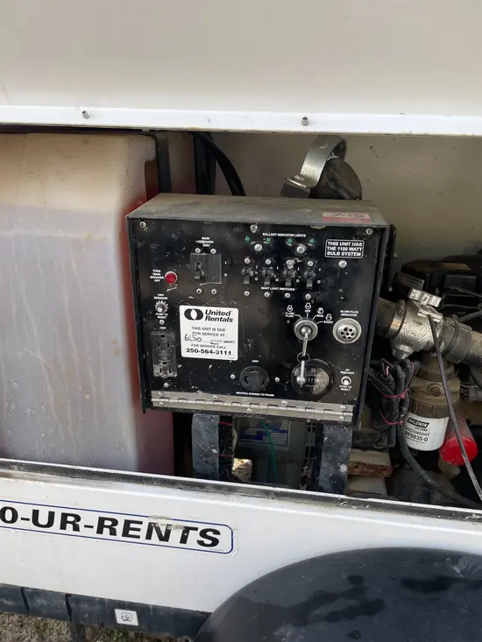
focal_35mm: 26
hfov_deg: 53.1
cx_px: 241
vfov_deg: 67.3
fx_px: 483
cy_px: 321
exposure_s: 1/774
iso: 50
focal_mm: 4.2
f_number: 1.6
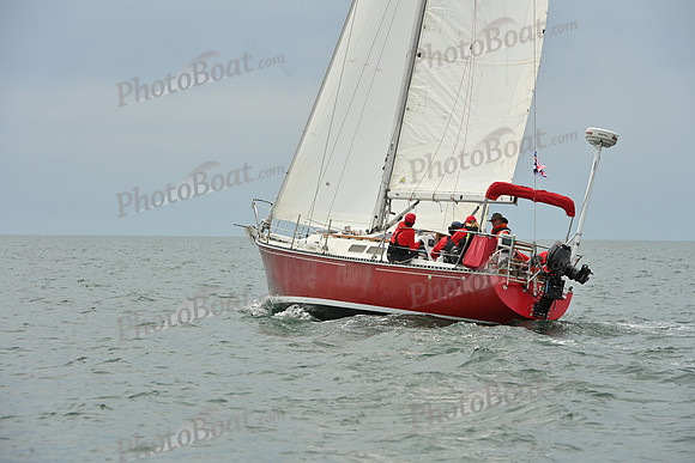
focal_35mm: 155
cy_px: 232
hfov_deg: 13.2
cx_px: 348
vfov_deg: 8.9
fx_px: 2993
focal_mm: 155
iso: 320
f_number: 8
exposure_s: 1/2000
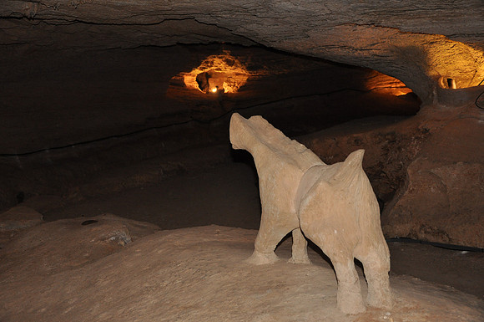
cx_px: 242
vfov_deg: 31.8
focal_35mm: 42
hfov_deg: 46.5
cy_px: 161
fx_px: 564
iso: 800
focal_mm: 28
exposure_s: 1/60
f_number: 4
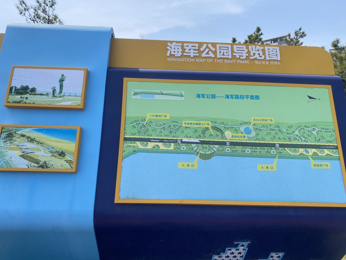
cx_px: 173
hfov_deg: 67.3
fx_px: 260
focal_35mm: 26
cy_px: 130
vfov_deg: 53.1
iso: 32
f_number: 1.8
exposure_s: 1/1996
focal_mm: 4.25
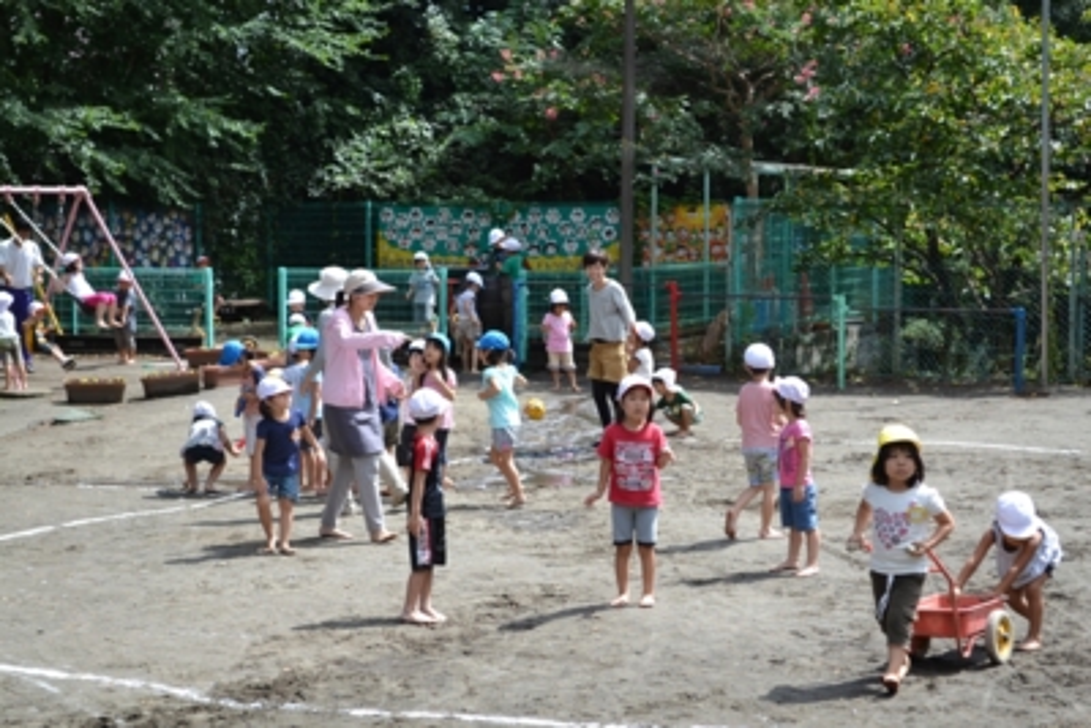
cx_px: 546
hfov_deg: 24.6
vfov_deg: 16.6
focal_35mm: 82
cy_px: 364
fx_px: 2501
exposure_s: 1/160
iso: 100
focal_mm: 55
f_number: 6.3
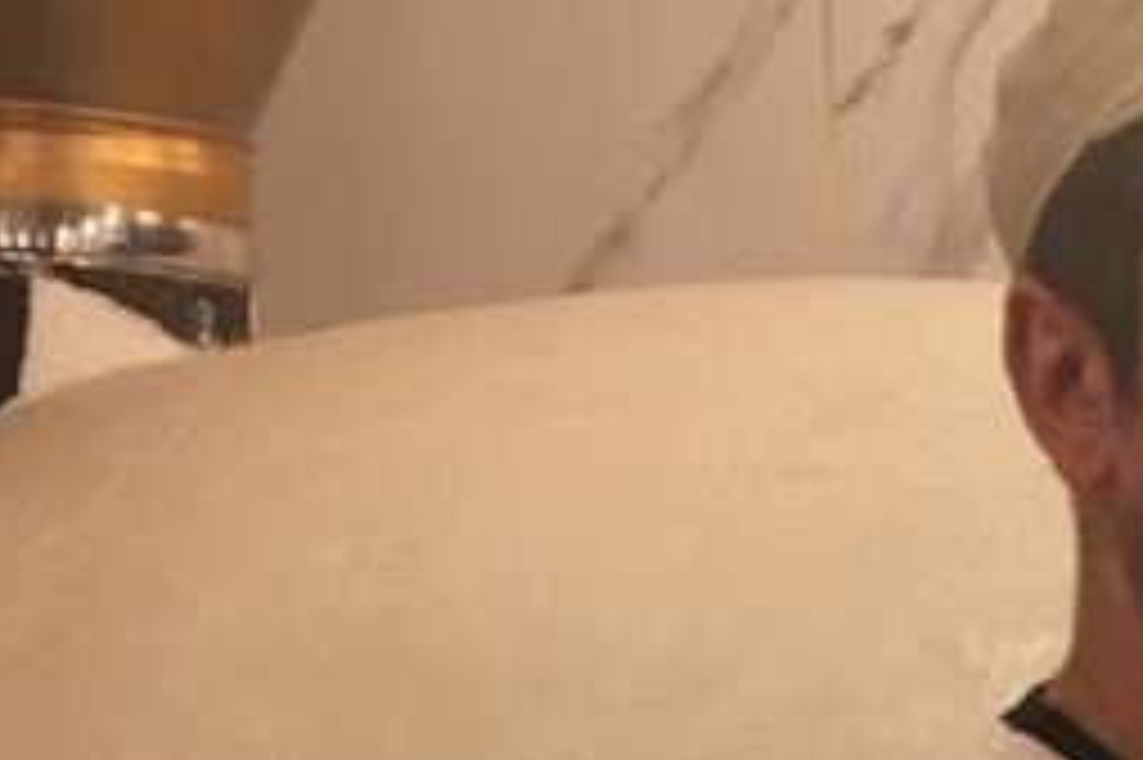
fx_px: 3205
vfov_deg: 13.2
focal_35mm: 101
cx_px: 1534
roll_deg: +1.4
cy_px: 890
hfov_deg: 18.6
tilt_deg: -3.3
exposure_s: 1/33
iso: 80
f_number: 2.2
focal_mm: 4.15
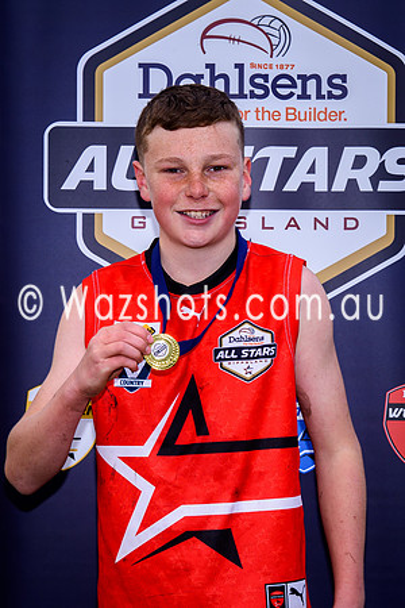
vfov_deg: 18.2
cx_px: 211
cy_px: 314
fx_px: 1892
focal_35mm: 112
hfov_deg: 12.2
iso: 100
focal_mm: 40
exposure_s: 1/160
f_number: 5.6
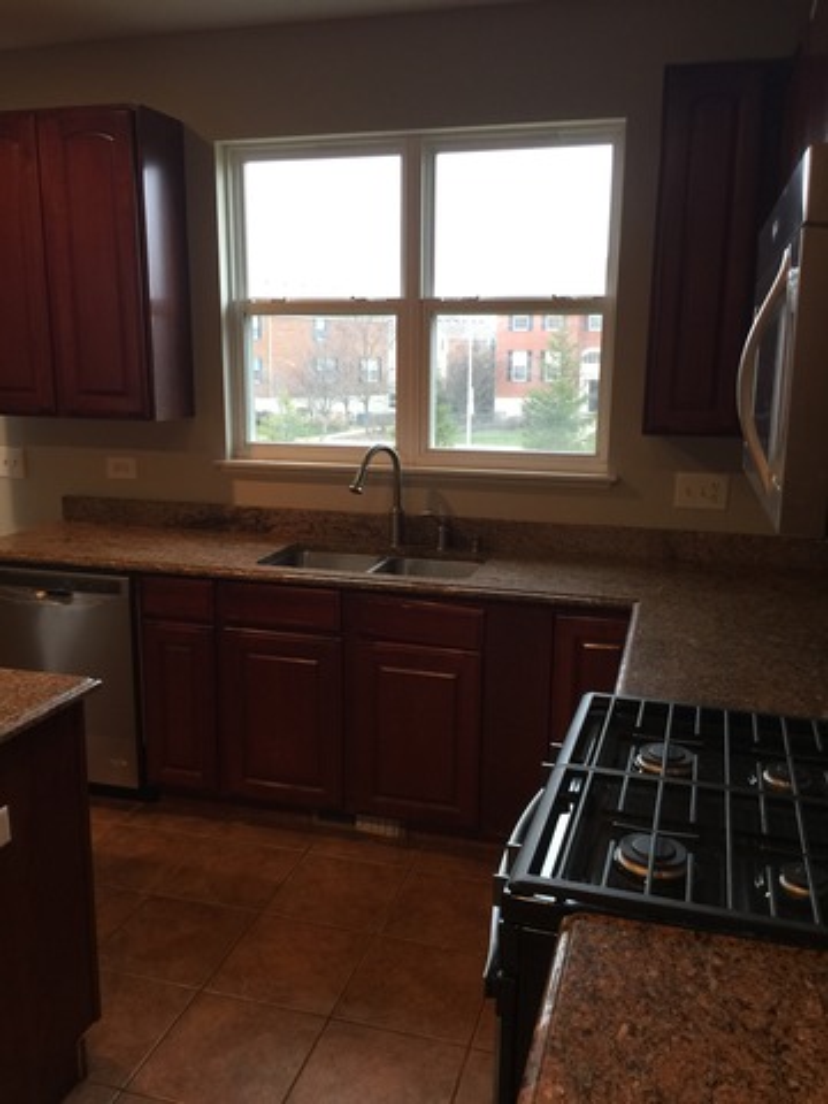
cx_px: 414
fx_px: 925
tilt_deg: -10.4
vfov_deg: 61.7
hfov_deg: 48.2
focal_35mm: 29
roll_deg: -2.4
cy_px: 552
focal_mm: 4.15
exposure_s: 1/15
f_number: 2.2
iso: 64
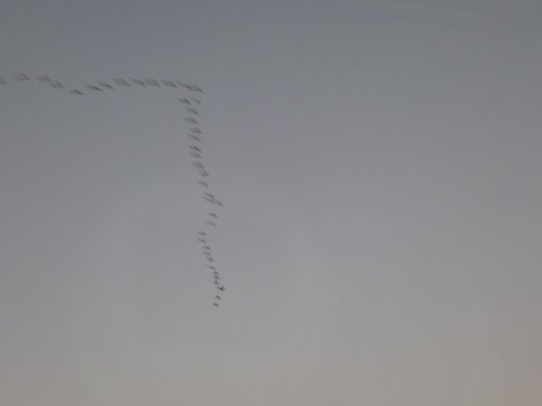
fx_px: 704
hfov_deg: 42.1
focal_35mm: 45
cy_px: 203
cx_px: 271
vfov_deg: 32.1
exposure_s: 1/10
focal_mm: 8
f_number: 4
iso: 200
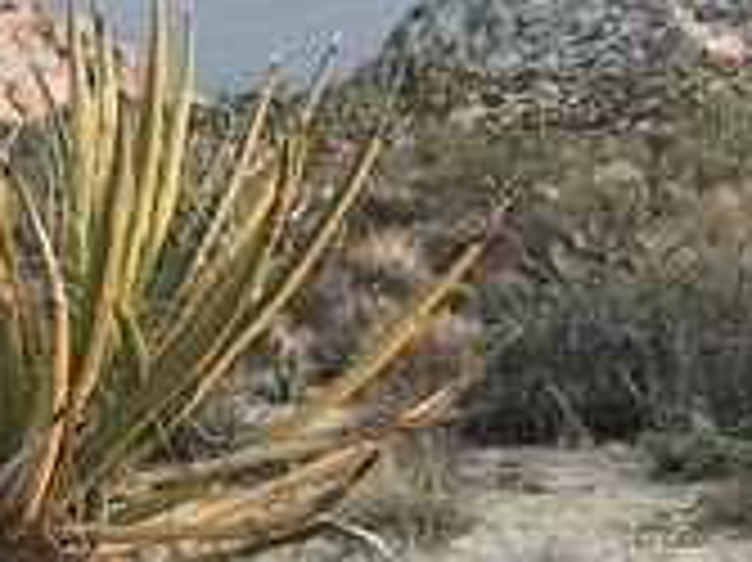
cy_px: 807
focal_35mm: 266
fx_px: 5774
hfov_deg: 7.3
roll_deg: +3.0
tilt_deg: -9.9
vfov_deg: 5.5
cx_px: -495
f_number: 2.8
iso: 25
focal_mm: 6.6
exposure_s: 1/60
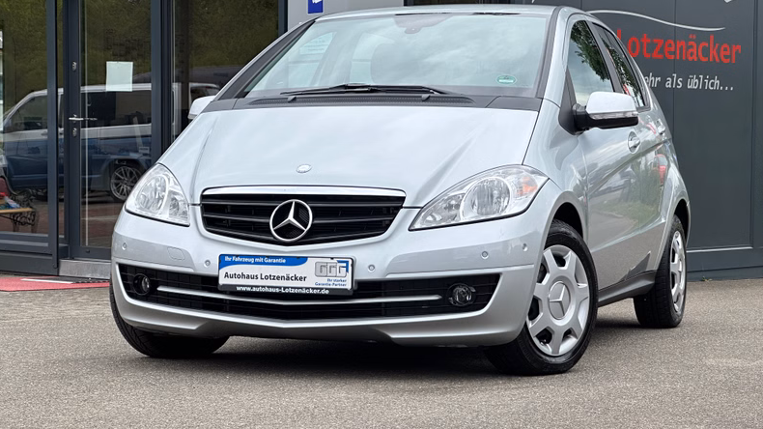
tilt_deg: -3.3
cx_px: 383
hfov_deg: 25.0
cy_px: 227
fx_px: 1719
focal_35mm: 85
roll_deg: +0.1
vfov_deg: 14.2
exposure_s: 1/217
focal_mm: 9
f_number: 2.8
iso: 32
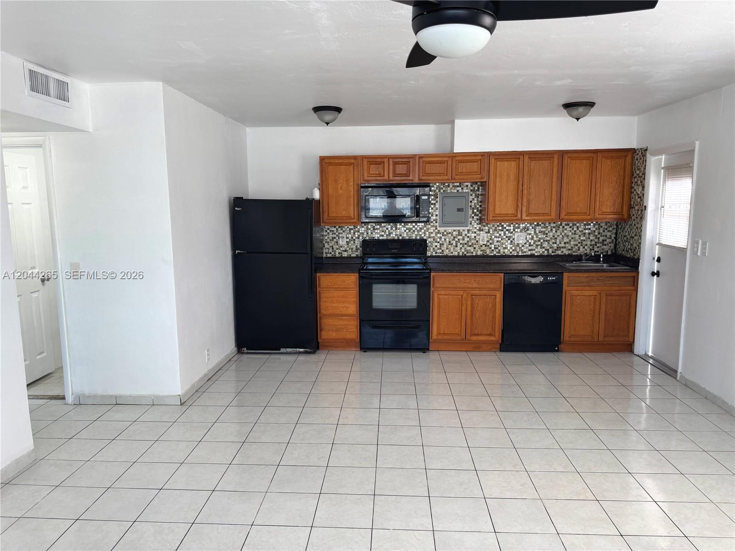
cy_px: 276
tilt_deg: -8.1
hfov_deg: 71.6
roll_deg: +1.1
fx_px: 510
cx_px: 368
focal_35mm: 24
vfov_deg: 56.8
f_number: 1.78
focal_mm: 6.76
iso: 125
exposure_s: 1/120
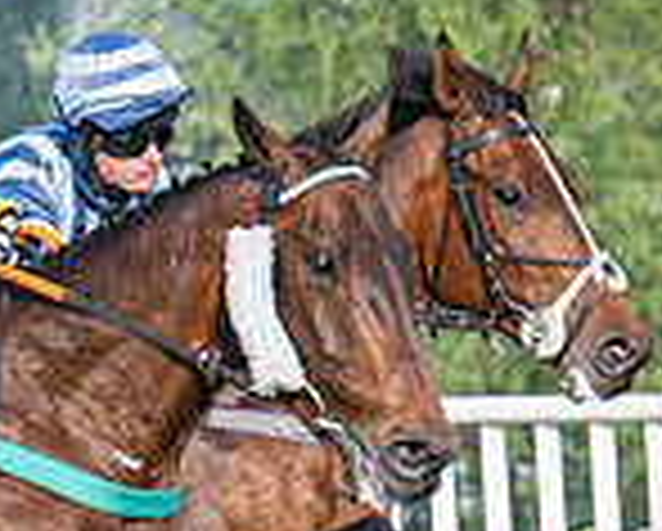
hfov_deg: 1.8
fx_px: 20580
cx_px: -30
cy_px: 684
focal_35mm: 1049
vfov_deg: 1.5
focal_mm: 125
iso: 400
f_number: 4
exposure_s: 1/2000
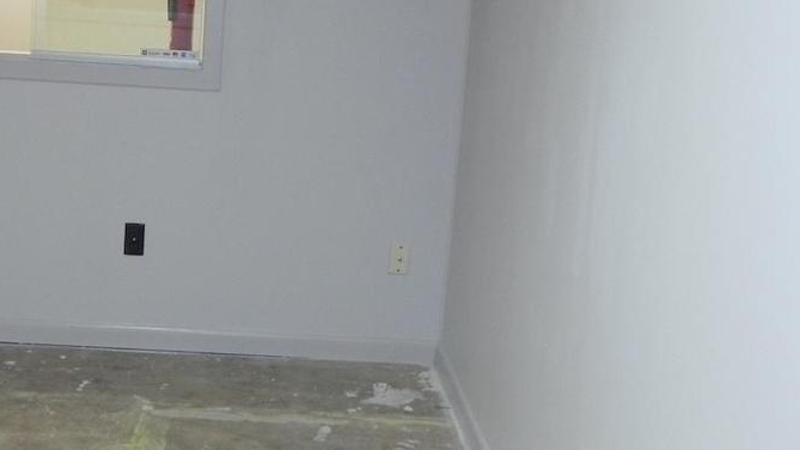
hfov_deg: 33.9
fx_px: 1294
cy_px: 165
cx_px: 242
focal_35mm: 61
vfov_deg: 19.7
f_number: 2.8
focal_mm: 4.6
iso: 160
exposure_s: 1/59.3
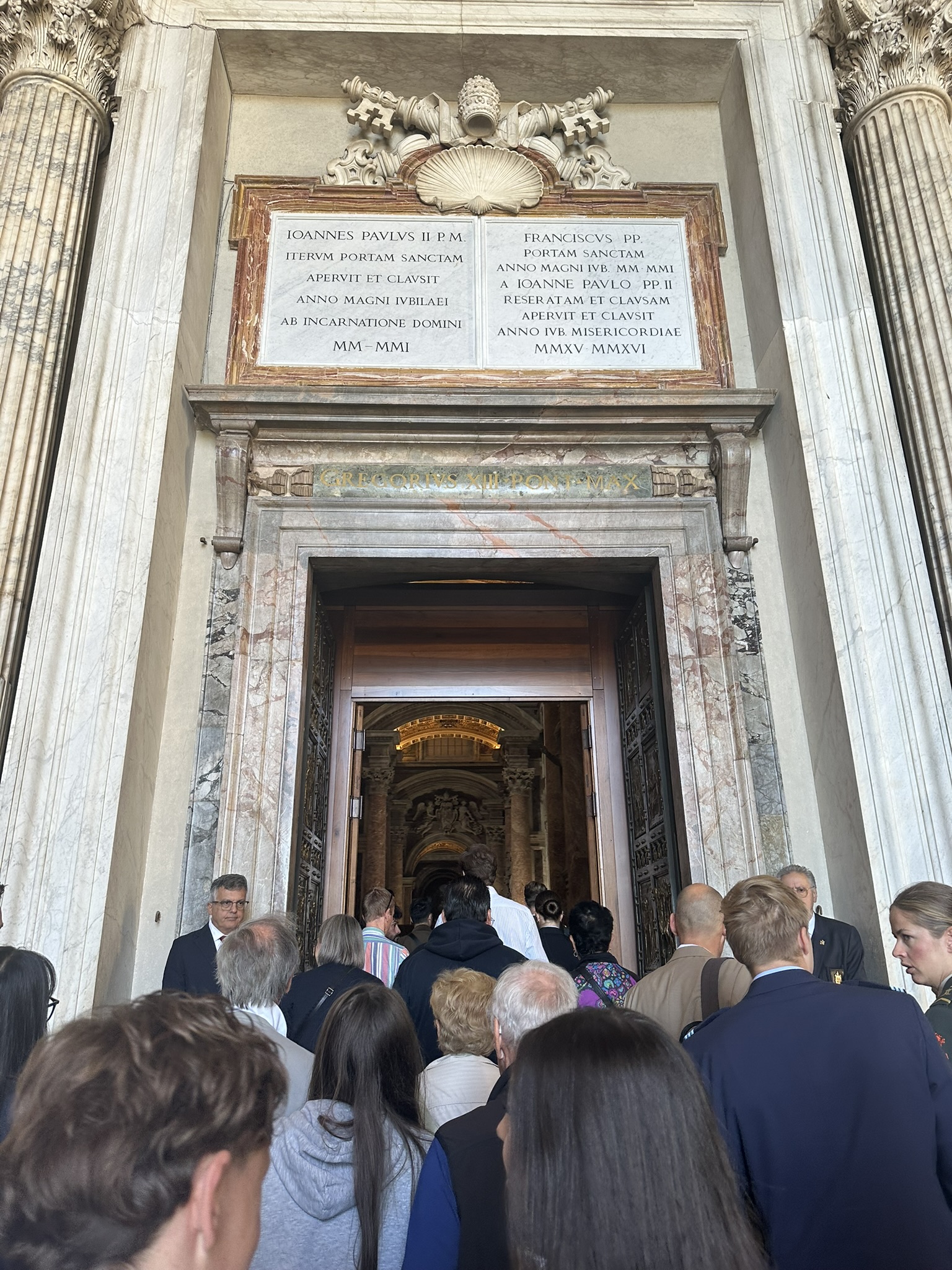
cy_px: 635
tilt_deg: +22.7
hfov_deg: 56.8
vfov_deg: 71.6
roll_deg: +0.9
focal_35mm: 24
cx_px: 476
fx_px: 880
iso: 100
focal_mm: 6.86
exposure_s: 1/121
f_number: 1.78
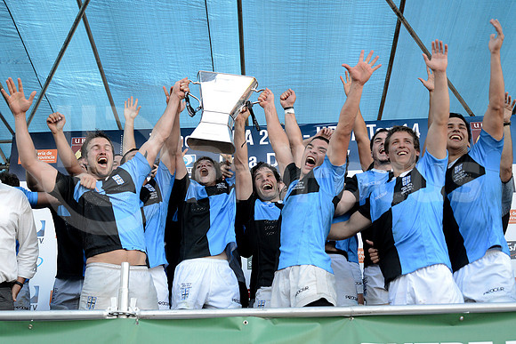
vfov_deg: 28.1
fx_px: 688
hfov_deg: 41.1
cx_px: 258
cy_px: 172
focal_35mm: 48
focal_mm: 48
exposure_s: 1/500
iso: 1600
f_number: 4.2
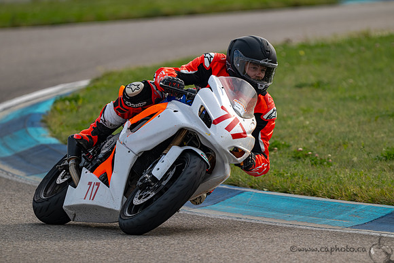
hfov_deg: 3.2
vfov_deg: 2.1
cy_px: 132
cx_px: 183
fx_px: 7040
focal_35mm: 643
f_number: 6.3
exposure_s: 1/1250
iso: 280
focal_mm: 600
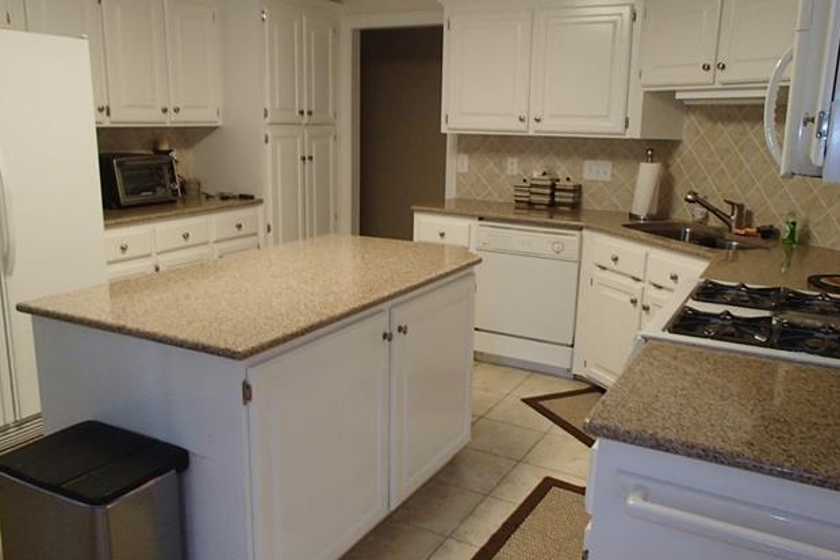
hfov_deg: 61.9
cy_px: 281
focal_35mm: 30
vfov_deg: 43.6
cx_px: 414
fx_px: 700
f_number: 3.9
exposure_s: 1/30
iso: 400
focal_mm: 5
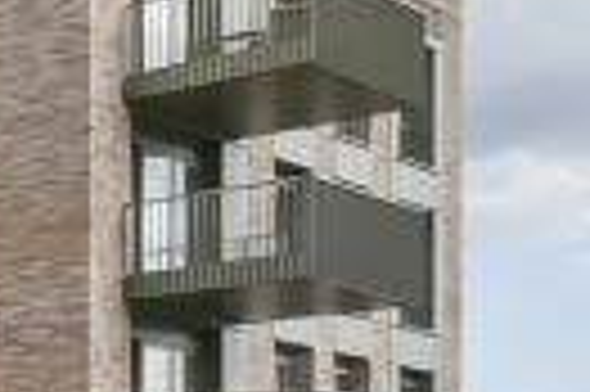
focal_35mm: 94
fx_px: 1539
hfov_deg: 8.6
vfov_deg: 13.5
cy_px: 622
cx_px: -1639
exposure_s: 1/15
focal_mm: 12
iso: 400
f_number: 13
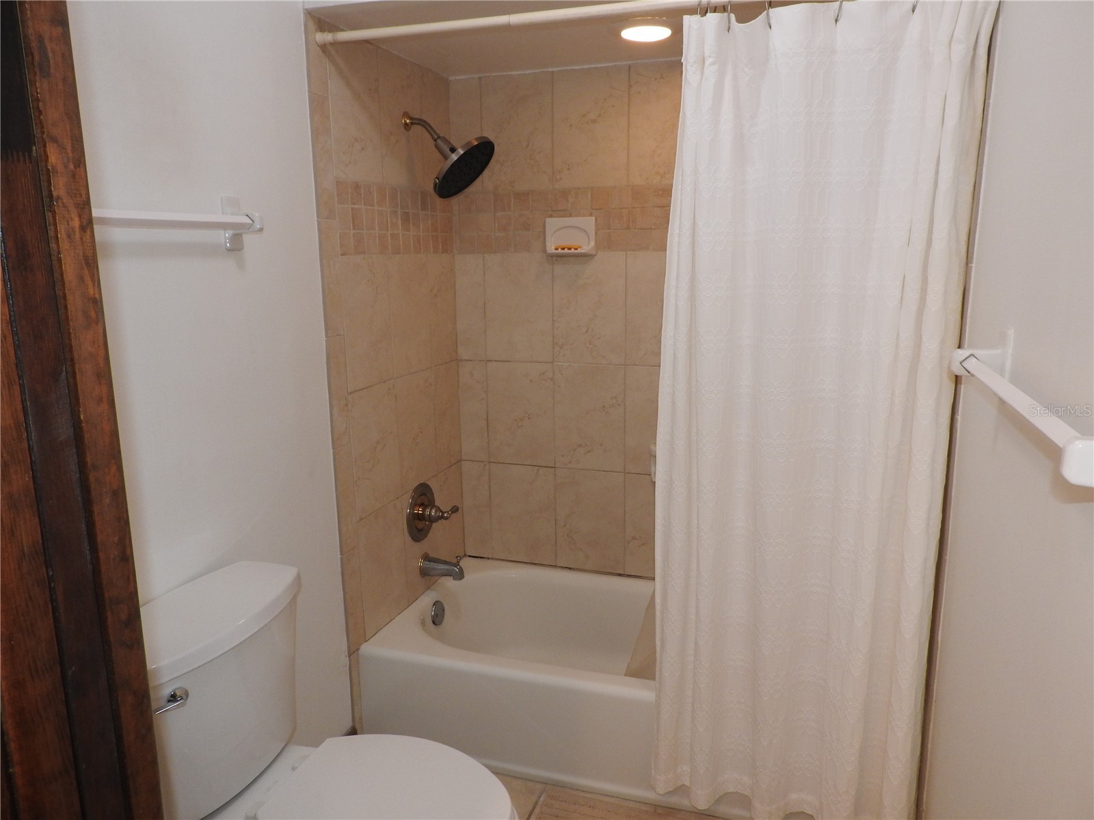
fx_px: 758
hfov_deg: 71.6
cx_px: 547
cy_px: 410
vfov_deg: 56.8
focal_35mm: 24
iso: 200
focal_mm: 4.3
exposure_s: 1/30
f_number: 3.3
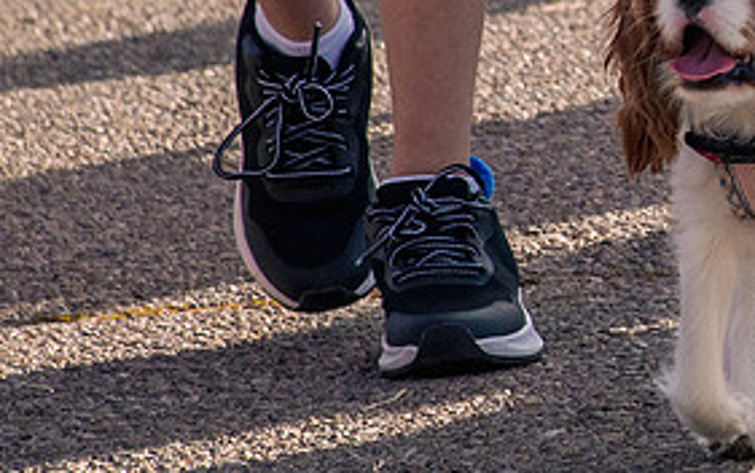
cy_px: -20
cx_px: 1181
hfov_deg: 3.6
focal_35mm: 579
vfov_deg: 2.3
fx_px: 11921
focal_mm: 120
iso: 800
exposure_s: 1/1000
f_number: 10
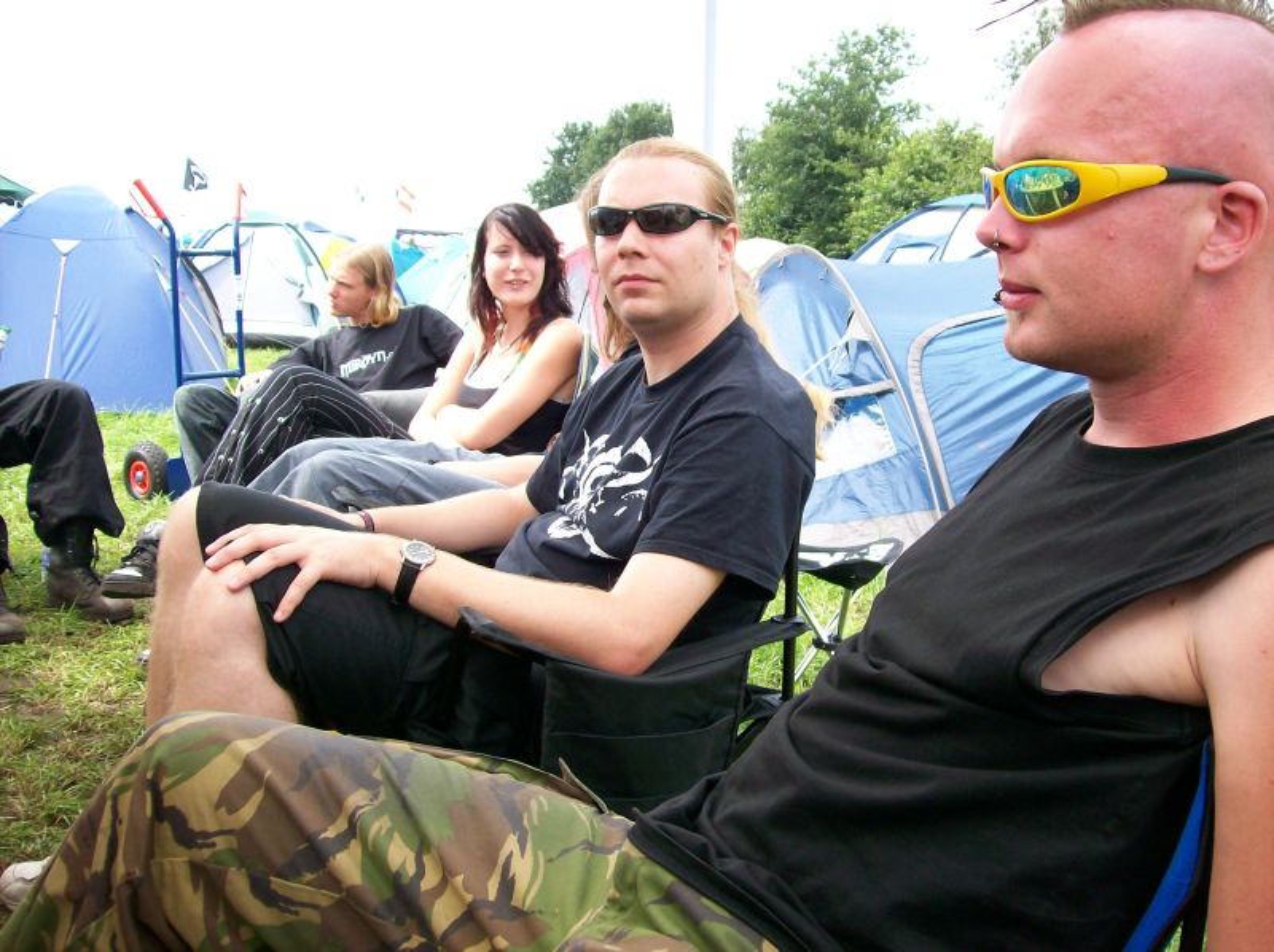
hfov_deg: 51.4
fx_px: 1323
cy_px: 476
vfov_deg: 39.6
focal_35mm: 36
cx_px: 637
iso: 80
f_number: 2.7
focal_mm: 6
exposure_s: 1/345
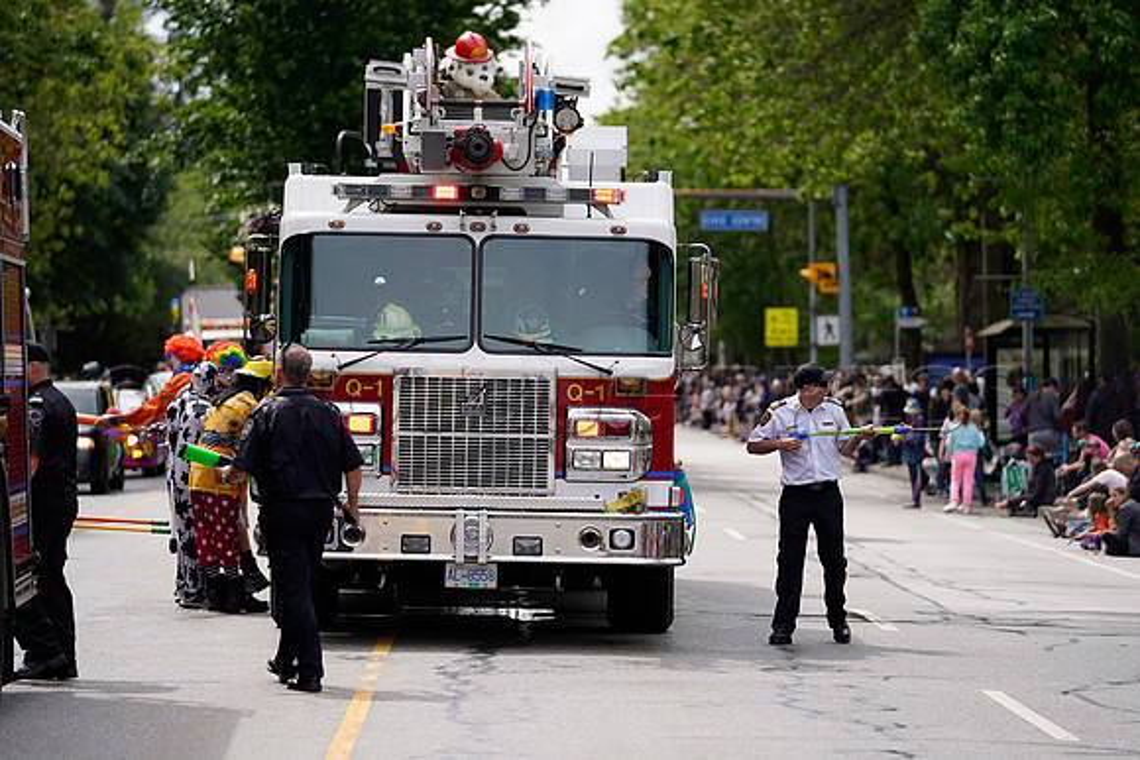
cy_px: 380
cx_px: 570
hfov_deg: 14.4
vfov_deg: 9.7
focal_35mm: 142
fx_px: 4498
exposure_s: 1/400
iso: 100
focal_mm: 142
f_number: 2.8
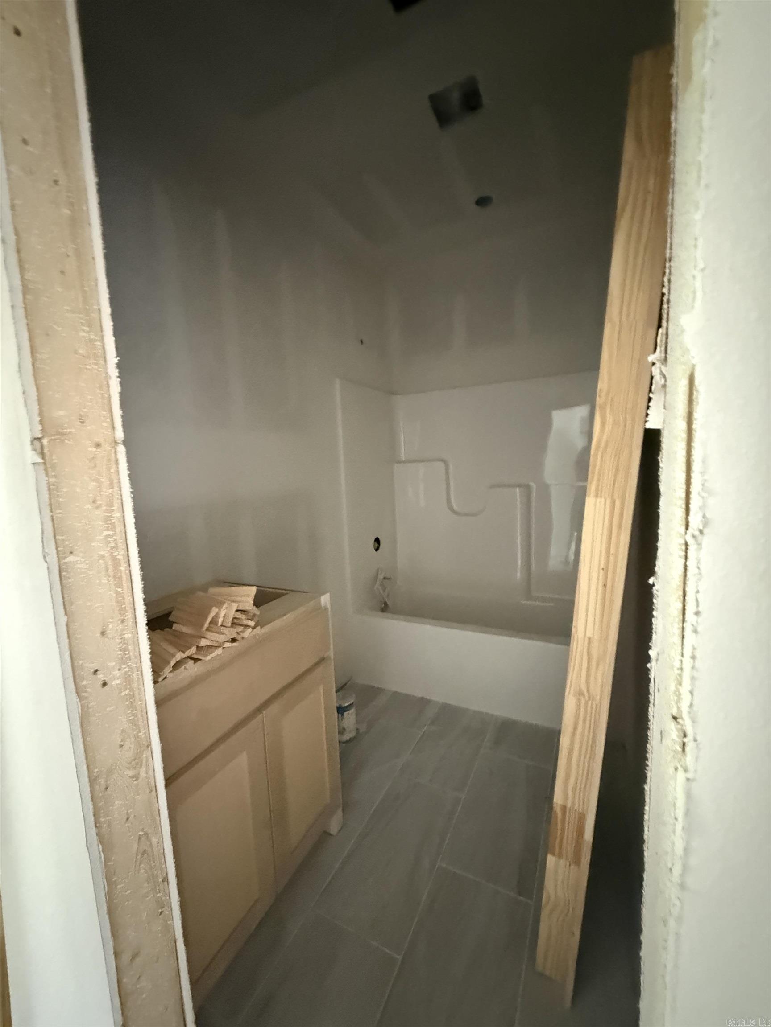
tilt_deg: -8.5
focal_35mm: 14
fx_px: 416
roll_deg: +3.5
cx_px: 386
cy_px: 514
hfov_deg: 85.7
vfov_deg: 102.1
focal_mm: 2.22
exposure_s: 1/37
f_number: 2.2
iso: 1600
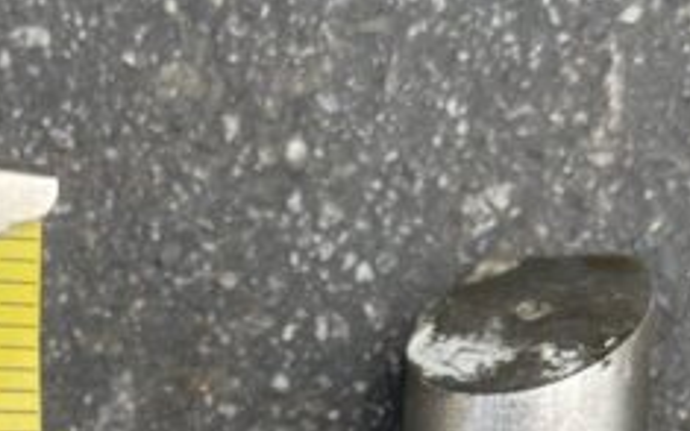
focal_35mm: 94
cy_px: 692
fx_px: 1768
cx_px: 247
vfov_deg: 13.0
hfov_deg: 22.0
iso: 32
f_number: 1.6
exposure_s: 1/605
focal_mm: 5.1
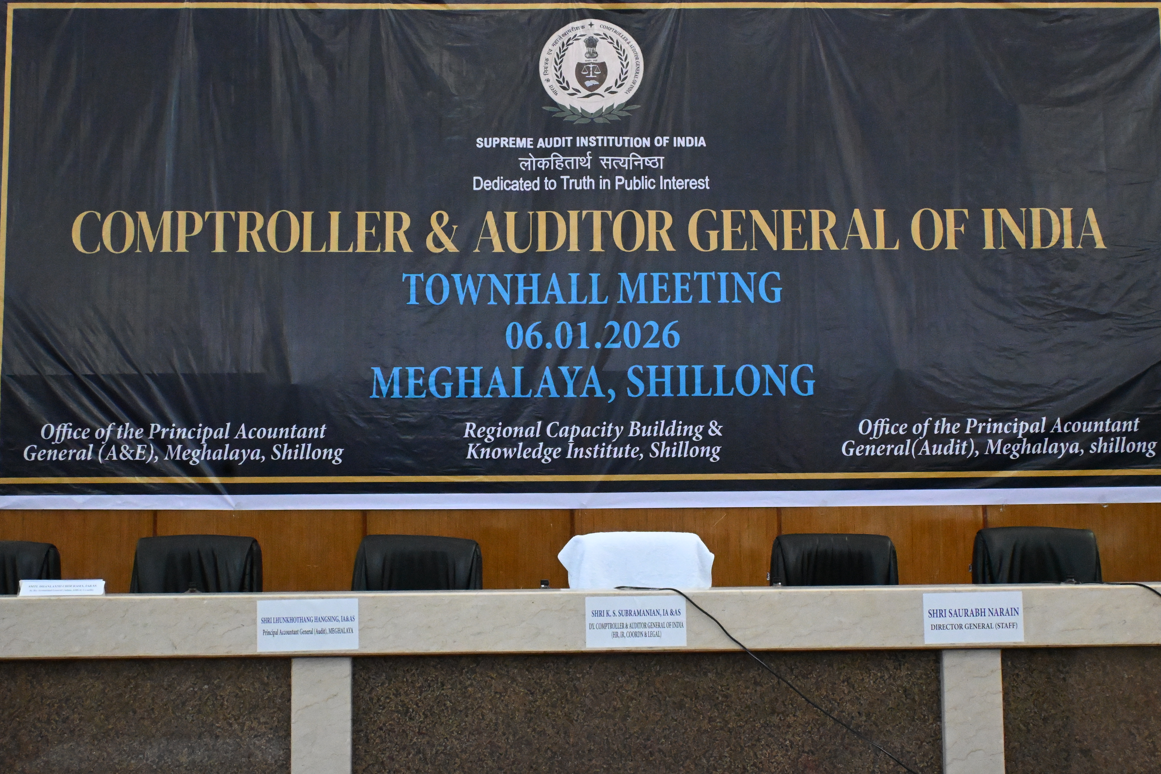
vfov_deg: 29.9
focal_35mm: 45
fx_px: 1451
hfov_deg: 43.6
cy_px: 387
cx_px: 580
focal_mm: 30
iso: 12800
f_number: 11
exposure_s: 1/125
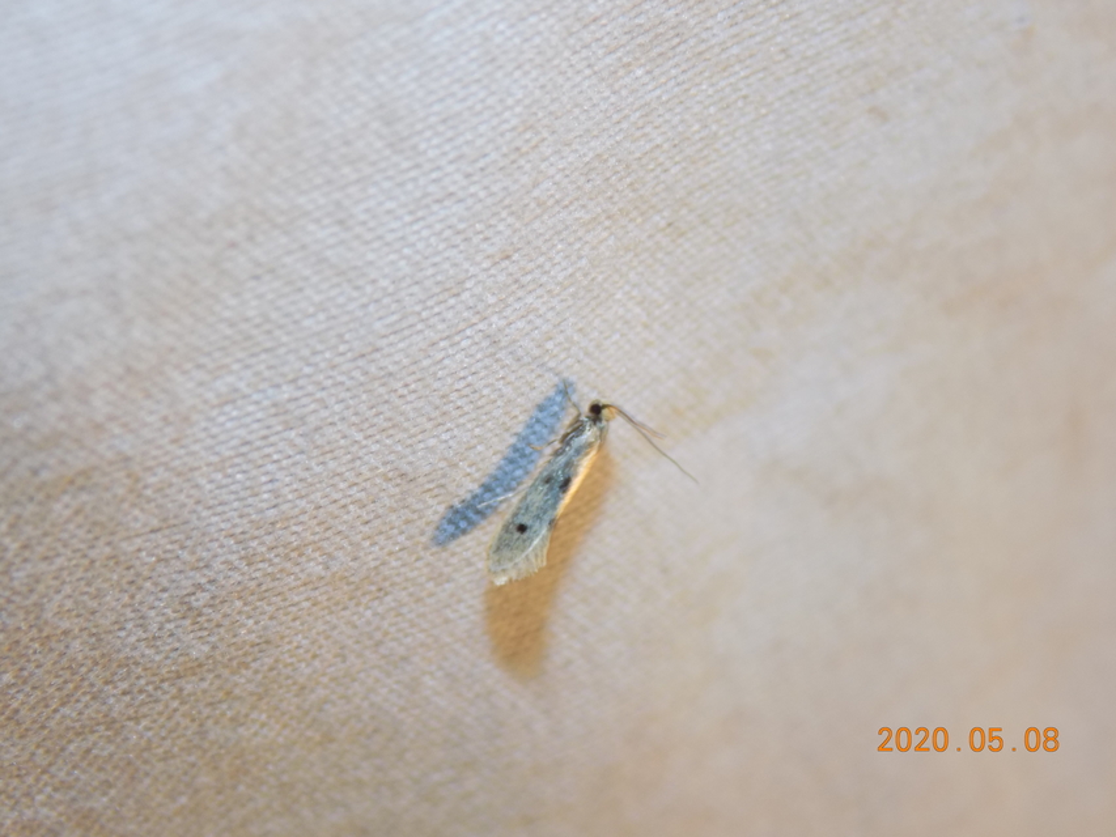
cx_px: 558
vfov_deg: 12.6
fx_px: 3805
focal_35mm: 118
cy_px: 418
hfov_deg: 16.7
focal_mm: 20.9
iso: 250
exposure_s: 1/30
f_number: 4.8
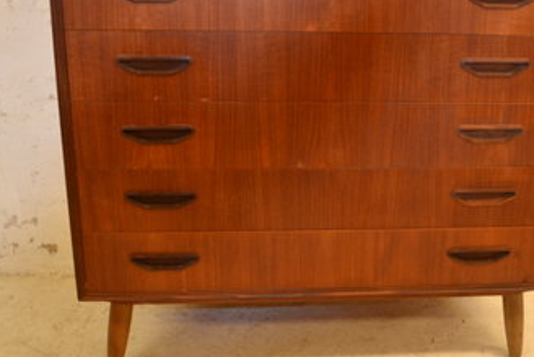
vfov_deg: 31.5
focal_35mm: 42
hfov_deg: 46.0
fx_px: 623
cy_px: 101
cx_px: 330
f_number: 3.5
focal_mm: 18
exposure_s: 1/60
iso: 900
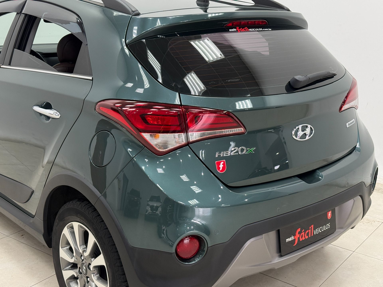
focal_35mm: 48
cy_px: 144
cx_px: 192
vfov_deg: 30.3
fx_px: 531
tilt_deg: -16.3
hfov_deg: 39.7
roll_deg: -1.5
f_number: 1.78
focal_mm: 6.76
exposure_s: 1/120
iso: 250
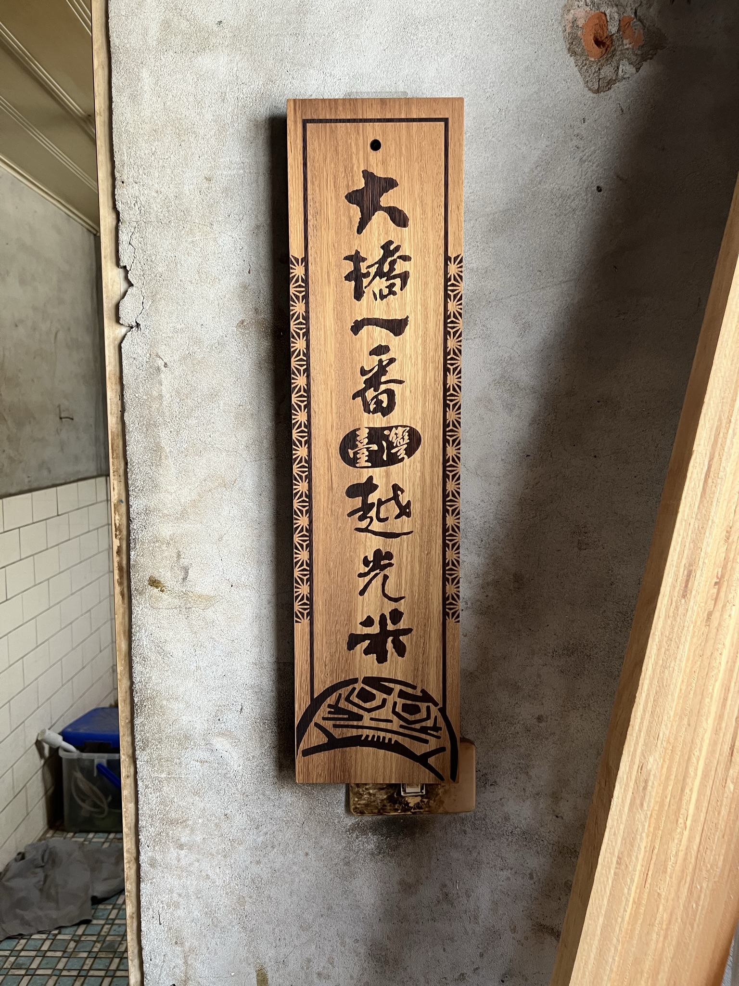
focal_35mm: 26
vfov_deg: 67.3
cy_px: 493
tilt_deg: -6.0
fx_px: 740
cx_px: 370
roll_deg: +0.9
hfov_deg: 53.1
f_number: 1.5
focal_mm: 5.7
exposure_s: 1/63
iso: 125
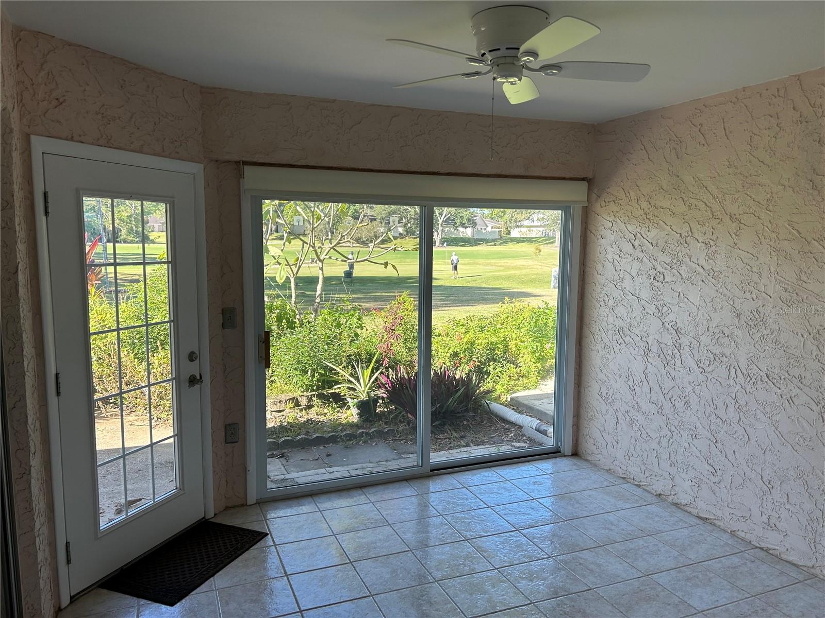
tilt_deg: -7.0
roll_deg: -0.3
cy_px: 309
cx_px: 412
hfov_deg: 67.3
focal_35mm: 26
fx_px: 620
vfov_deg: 53.1
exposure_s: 1/371
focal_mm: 5.7
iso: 50
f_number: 1.5
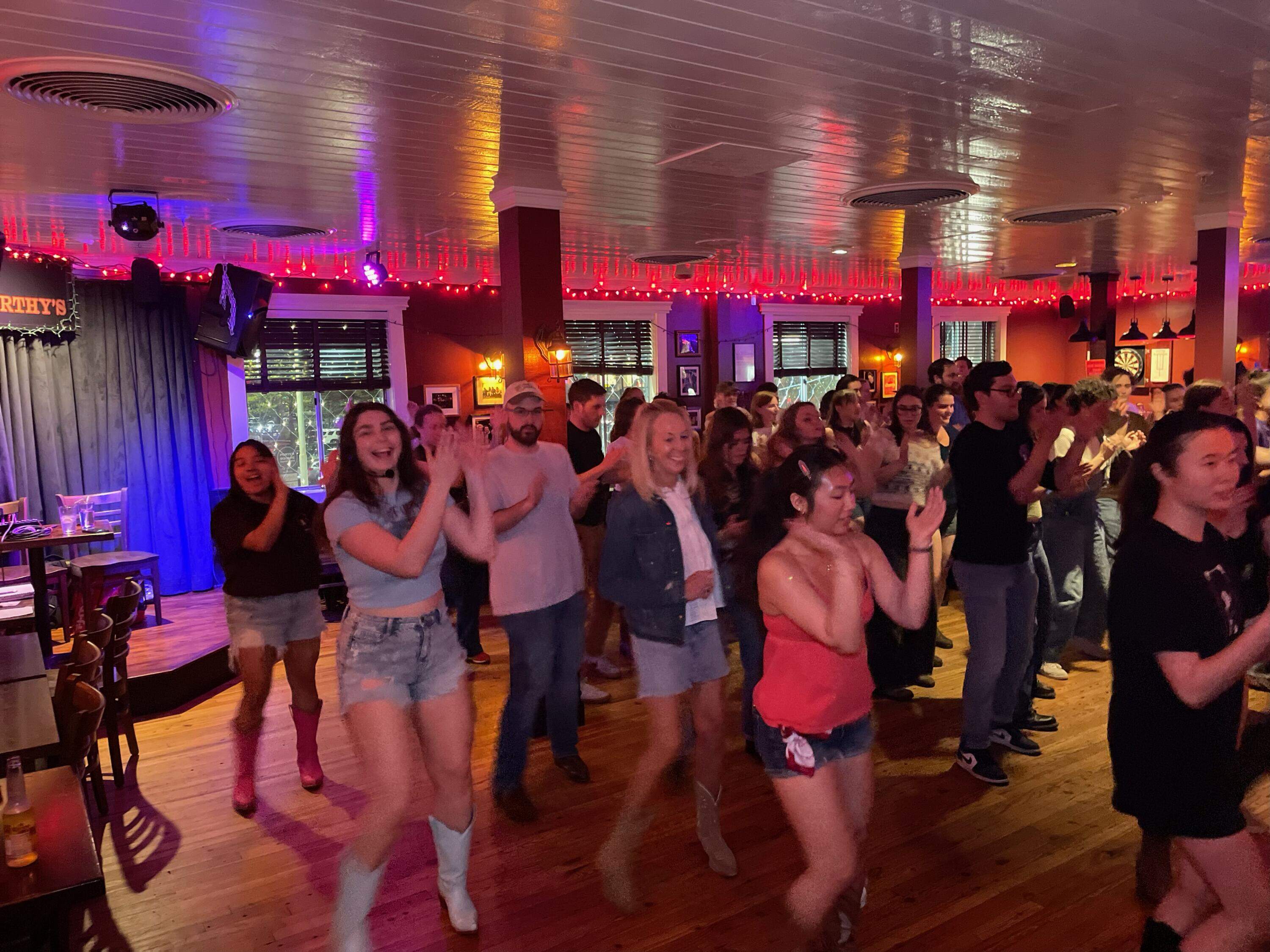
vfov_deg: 53.1
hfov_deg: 67.3
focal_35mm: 26
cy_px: 476
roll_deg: +1.3
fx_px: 954
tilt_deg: -5.9
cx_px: 635
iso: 1000
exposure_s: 1/20
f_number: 1.6
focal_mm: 4.2
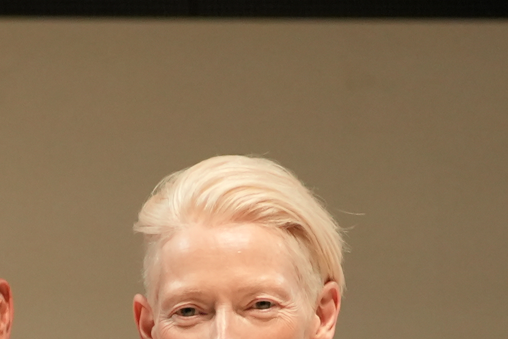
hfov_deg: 4.7
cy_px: 754
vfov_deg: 3.1
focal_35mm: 438
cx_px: 365
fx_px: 6179
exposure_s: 1/160
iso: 1600
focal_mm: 63
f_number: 5
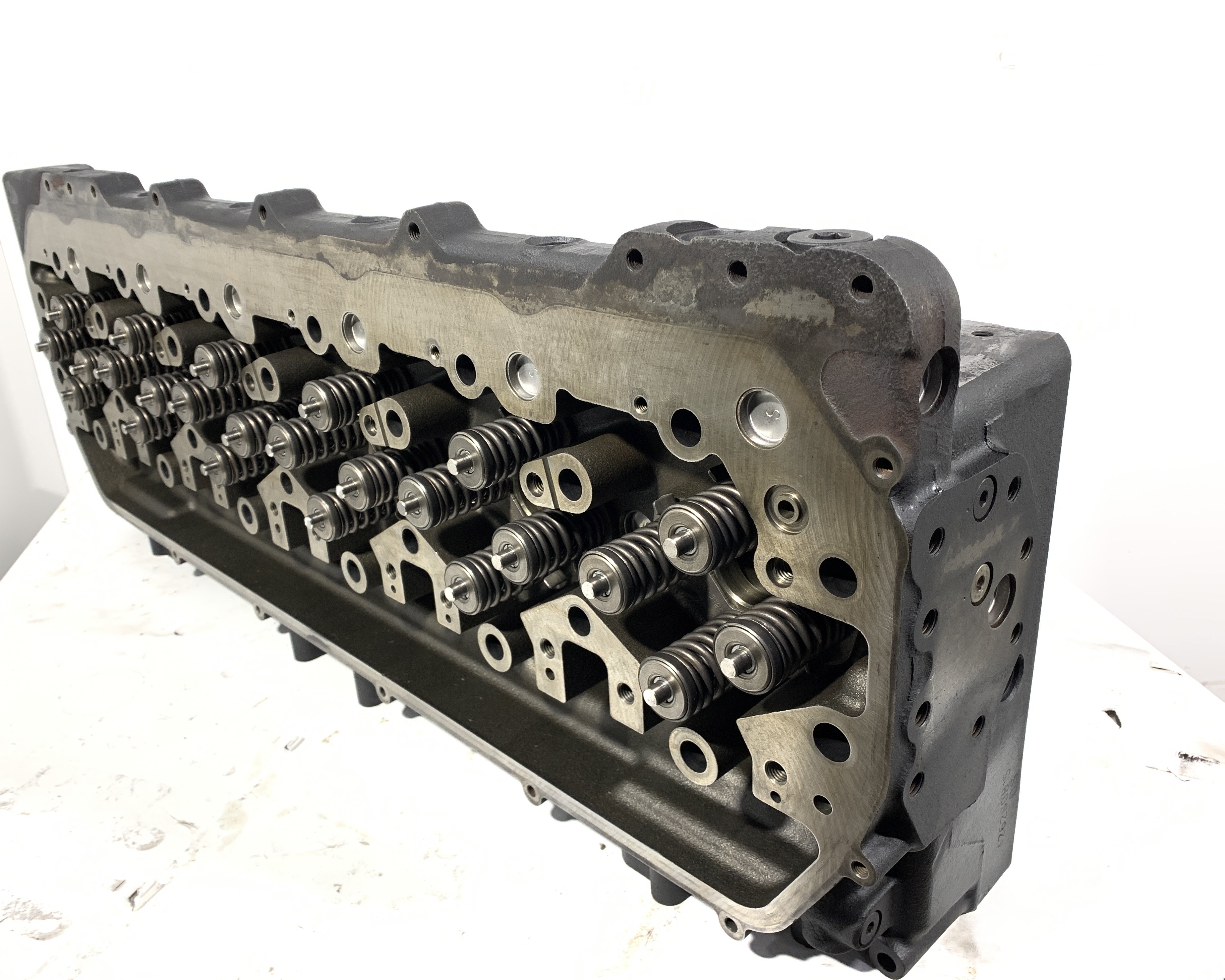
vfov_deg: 51.5
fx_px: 1015
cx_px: 566
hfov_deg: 62.1
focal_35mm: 28
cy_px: 487
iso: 64
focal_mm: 4.25
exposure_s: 1/120
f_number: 1.8
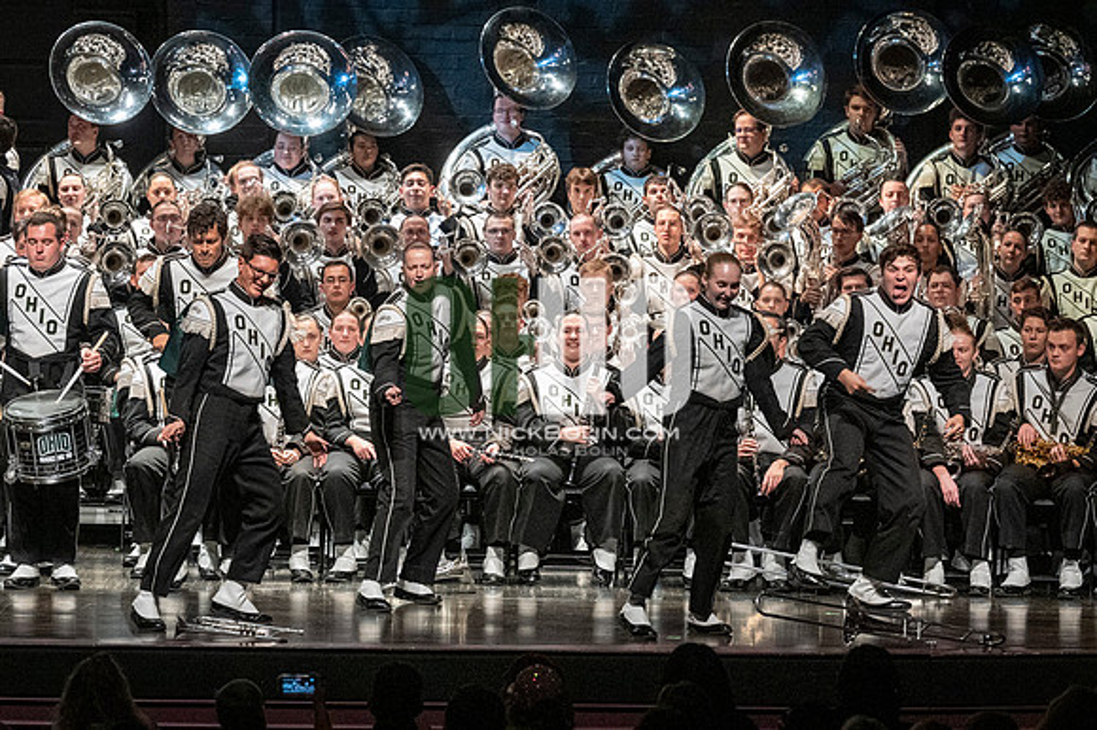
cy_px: 365
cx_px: 548
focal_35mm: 187
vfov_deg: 7.3
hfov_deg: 11.0
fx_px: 5695
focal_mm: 125
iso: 4000
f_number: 4
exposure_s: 1/500
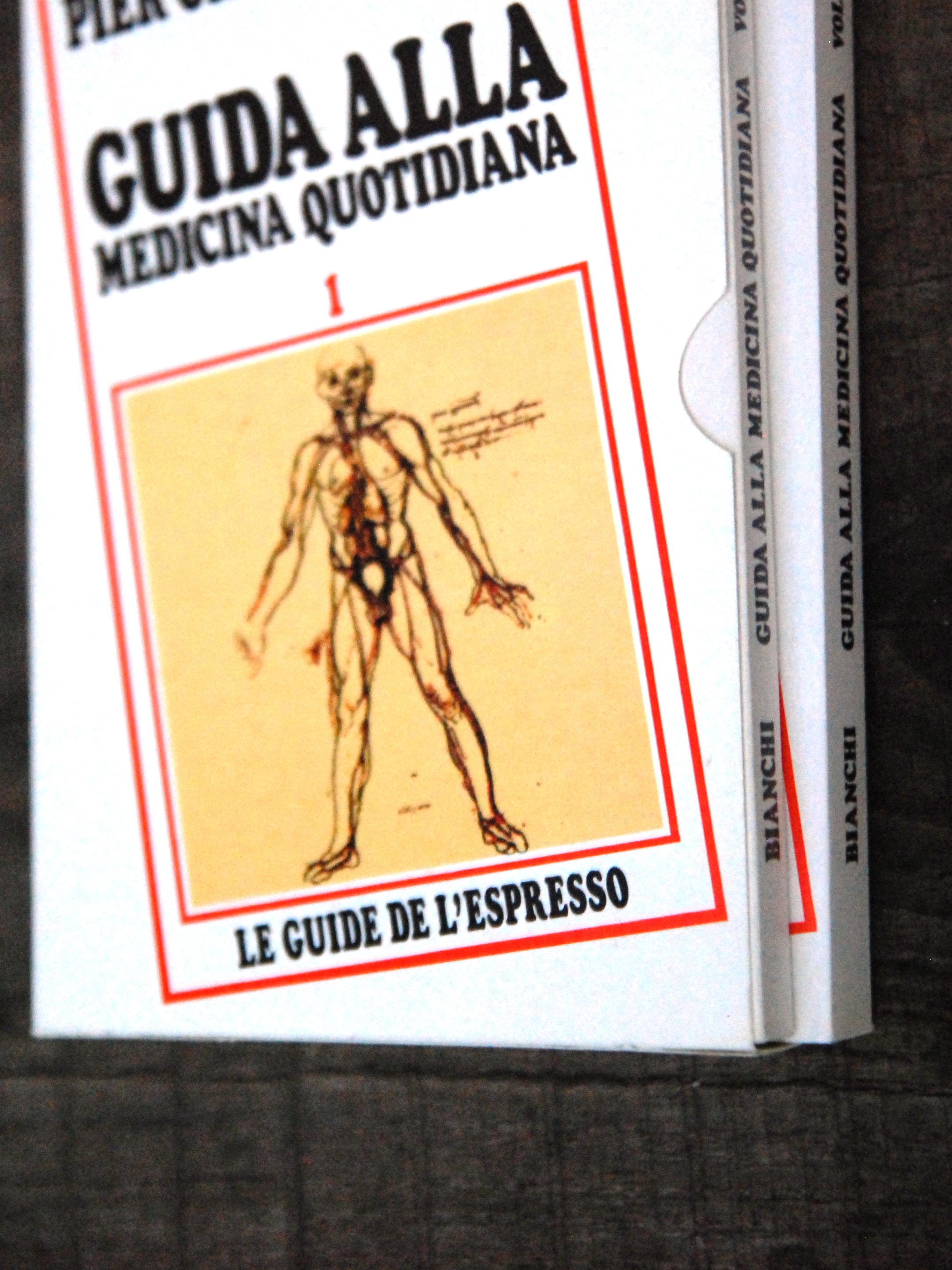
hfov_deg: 17.4
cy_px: 446
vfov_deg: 22.9
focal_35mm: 85
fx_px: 3116
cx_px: 449
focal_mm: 44
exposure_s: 1/40
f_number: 2.8
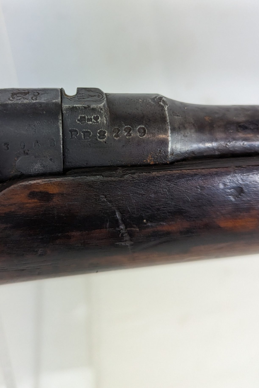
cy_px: 135
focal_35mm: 35
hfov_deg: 37.7
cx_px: 99
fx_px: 378
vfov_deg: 53.5
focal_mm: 6.81
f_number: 1.85
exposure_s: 1/394
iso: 259
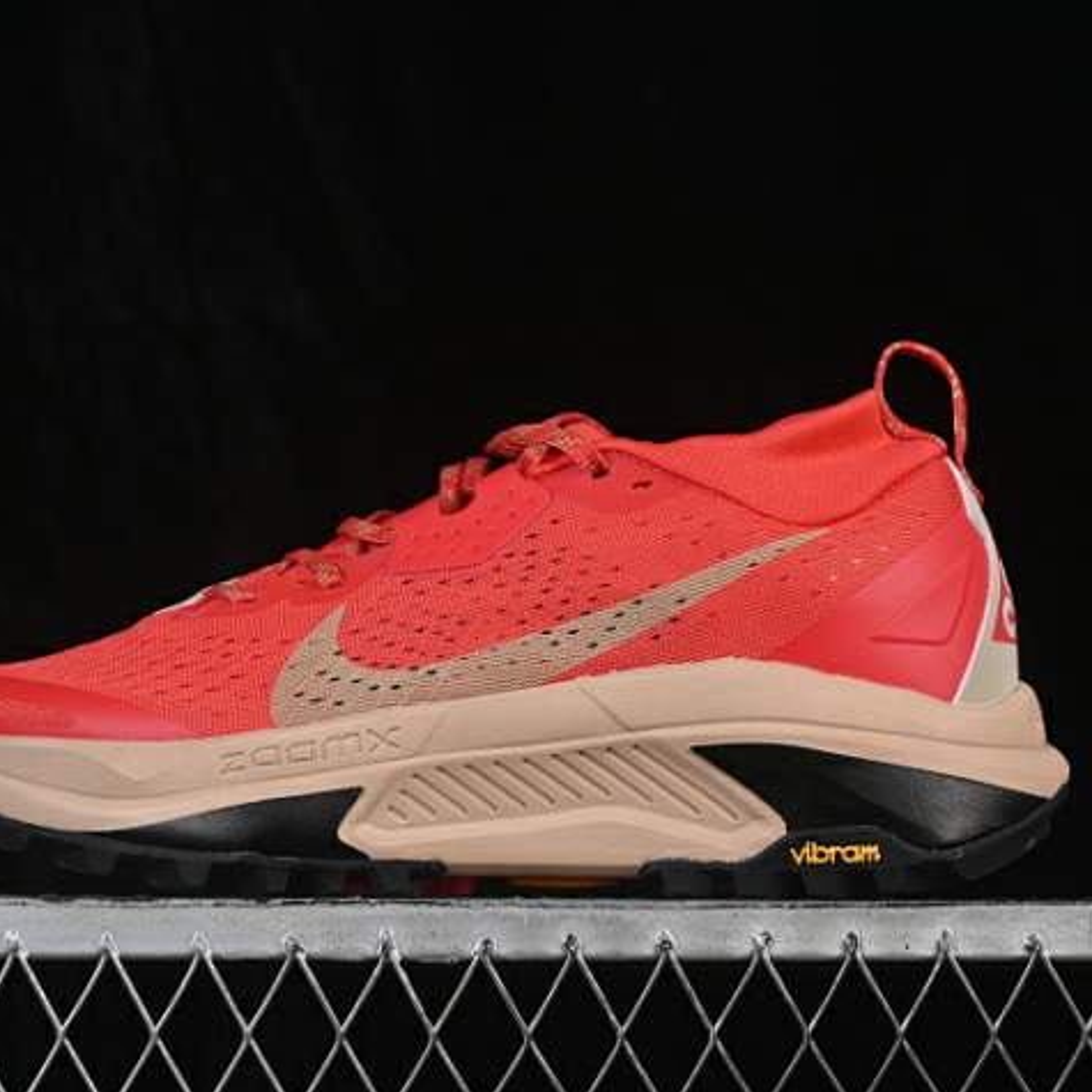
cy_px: 552
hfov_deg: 17.7
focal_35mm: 98
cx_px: 499
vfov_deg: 17.7
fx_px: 3498
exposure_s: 1/80
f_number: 8
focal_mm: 50
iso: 160
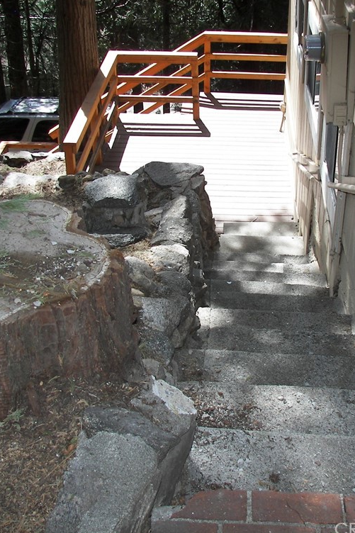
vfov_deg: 38.9
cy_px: 267
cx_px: 202
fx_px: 755
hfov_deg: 26.4
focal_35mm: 51
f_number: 2.8
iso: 50
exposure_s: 1/250
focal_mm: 6
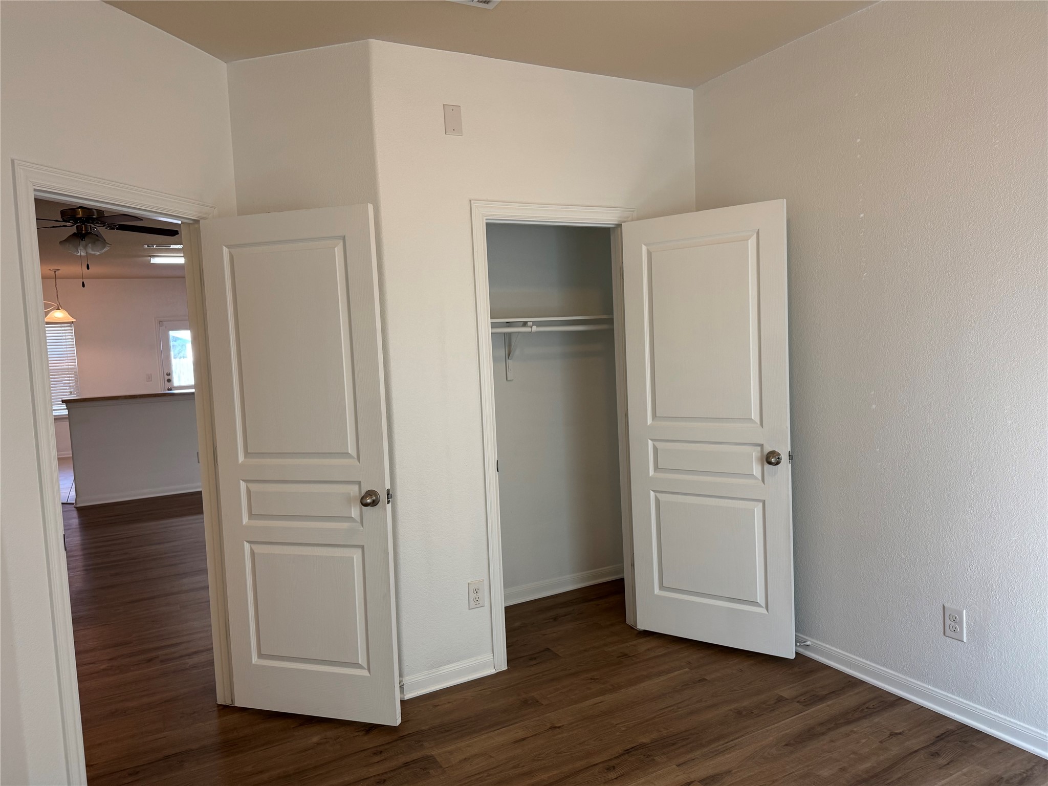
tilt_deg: -5.1
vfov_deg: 56.8
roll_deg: +2.1
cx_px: 524
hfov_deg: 71.6
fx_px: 727
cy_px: 393
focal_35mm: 24
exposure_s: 1/60
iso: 125
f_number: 1.78
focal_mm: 6.76
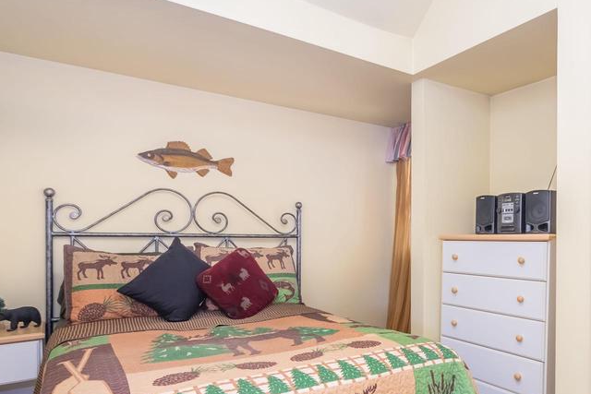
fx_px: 394
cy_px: 280
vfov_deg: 51.6
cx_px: 414
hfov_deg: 70.6
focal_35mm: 24
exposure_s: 1/13
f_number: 3.5
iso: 400
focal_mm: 10
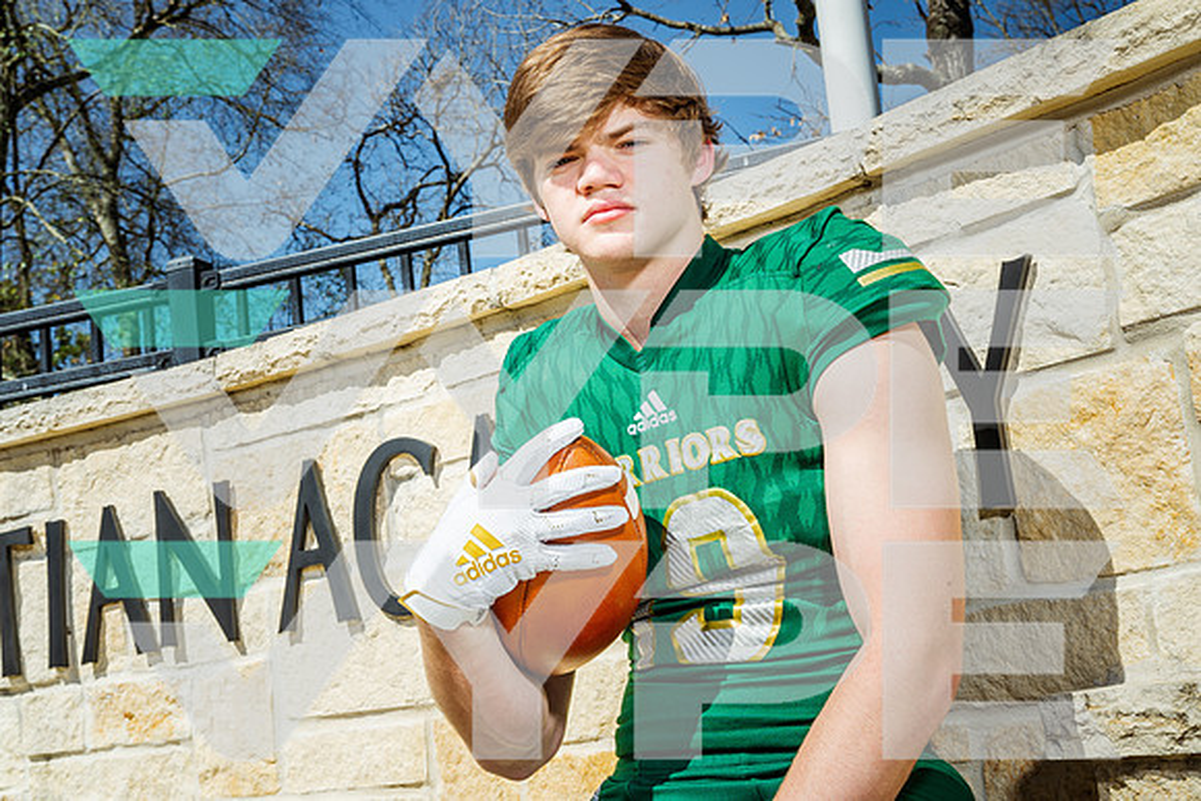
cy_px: 400
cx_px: 600
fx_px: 1502
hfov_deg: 43.6
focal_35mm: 45
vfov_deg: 29.9
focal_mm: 45
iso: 100
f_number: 11
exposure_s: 1/125
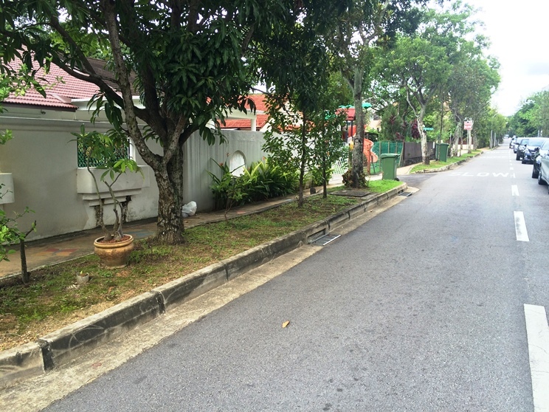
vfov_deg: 48.2
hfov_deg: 61.7
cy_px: 206
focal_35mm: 29
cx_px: 274
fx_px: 460
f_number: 2.2
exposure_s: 1/113
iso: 32
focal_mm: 4.15
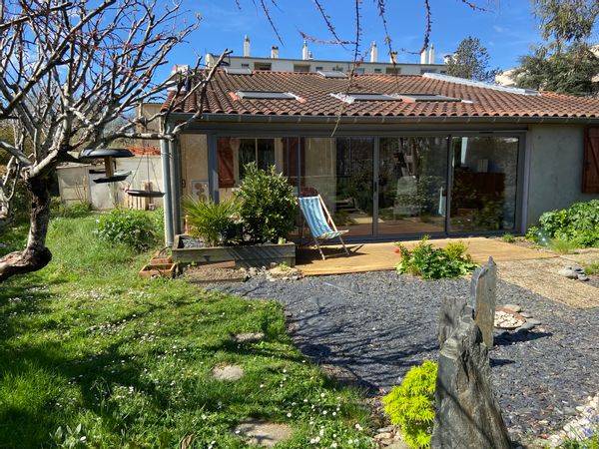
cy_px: 224
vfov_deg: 53.1
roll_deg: +1.1
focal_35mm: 26
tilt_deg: -7.5
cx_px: 300
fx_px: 450
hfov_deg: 67.3
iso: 32
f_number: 1.8
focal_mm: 4.25
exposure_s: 1/1330
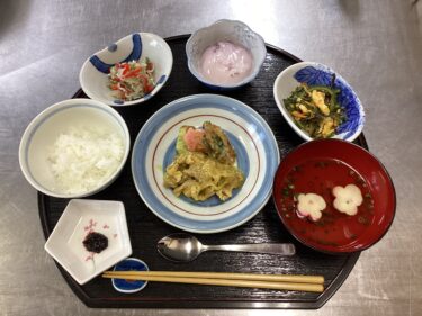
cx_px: 211
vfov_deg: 45.4
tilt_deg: -69.3
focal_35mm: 31
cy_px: 158
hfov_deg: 58.4
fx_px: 378
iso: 125
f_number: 2.4
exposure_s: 1/60
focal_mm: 3.3
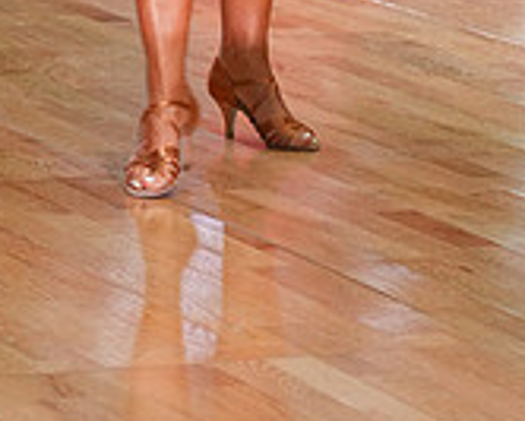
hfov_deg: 7.6
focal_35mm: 253
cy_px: -418
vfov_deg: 6.0
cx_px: -43
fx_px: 3933
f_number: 5
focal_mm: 77
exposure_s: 1/200
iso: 2500
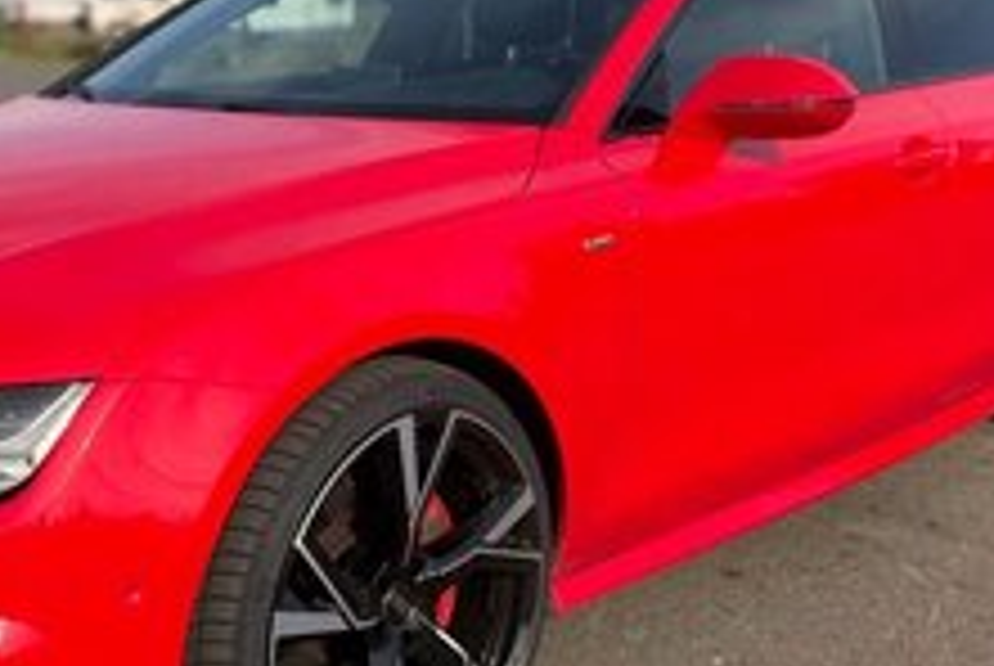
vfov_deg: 24.7
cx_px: 373
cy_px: 306
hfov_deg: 36.0
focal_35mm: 55
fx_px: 1521
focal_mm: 6.93
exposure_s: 1/2976
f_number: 1.8
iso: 64
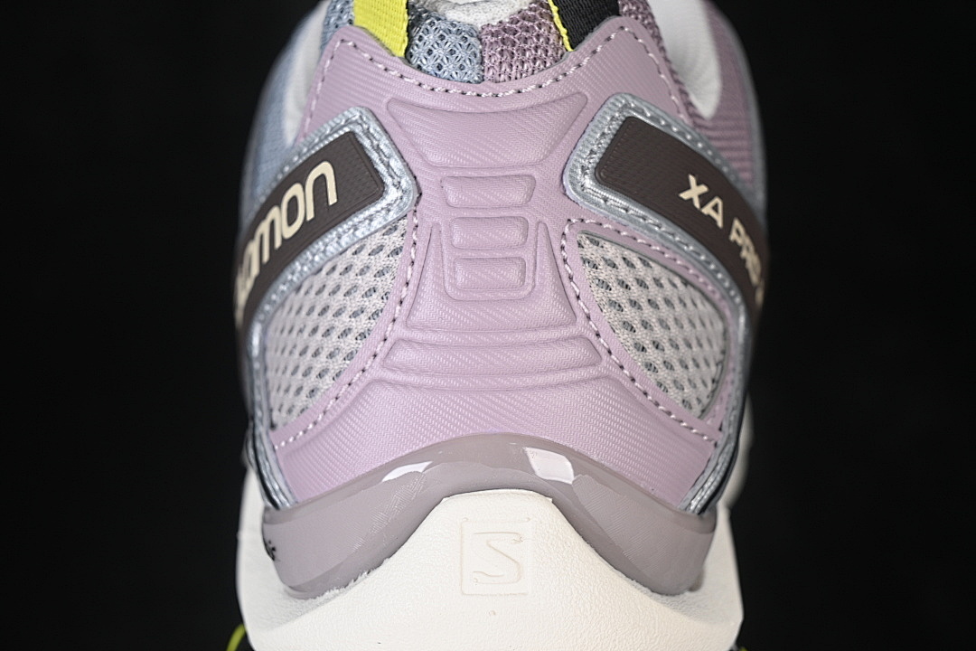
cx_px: 488
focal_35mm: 75
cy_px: 326
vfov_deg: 18.2
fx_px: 2033
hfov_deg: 27.0
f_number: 7.1
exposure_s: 1/80
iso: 160
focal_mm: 50
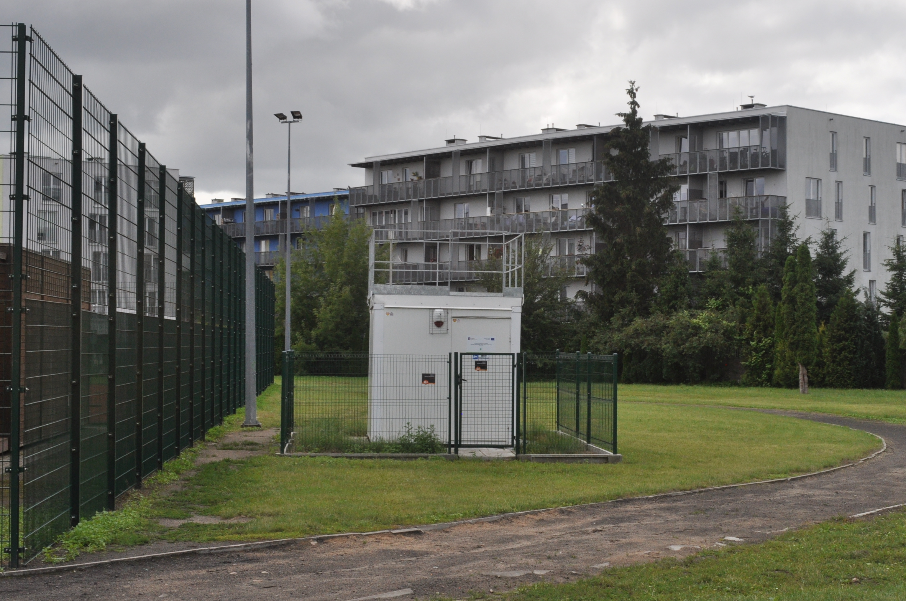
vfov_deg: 20.3
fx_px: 1684
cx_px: 525
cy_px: 292
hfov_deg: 30.1
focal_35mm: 67
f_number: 11
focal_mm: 32
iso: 400
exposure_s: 1/400
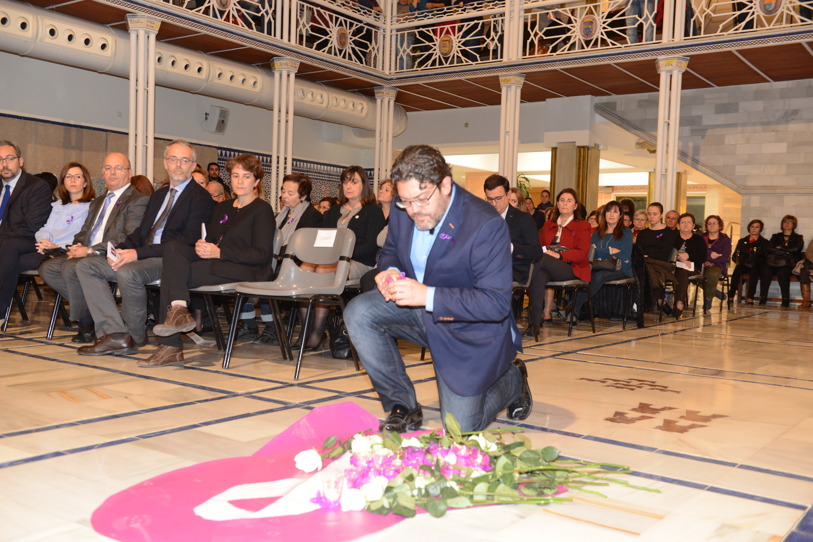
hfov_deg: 50.7
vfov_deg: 35.1
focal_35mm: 38
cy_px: 271
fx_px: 858
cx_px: 406
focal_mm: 38
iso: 1600
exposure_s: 1/50
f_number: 4
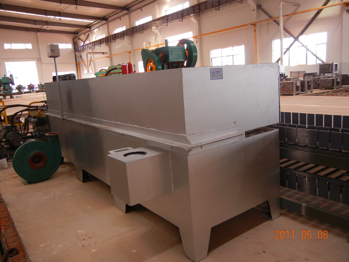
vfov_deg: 46.8
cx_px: 174
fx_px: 302
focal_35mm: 30
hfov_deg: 60.0
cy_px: 131
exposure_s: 1/51.8
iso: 160
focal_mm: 5.4
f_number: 3.5
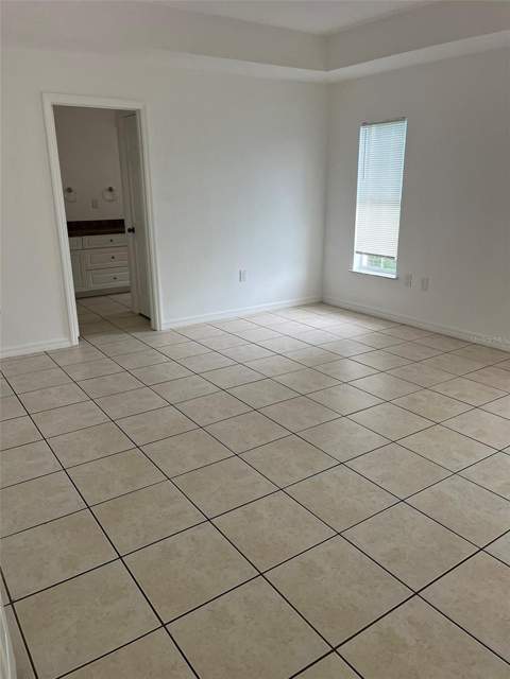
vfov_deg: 67.3
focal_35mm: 26
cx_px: 255
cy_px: 340
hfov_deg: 53.1
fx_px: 511
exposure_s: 1/114
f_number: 1.6
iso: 125
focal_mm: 5.1
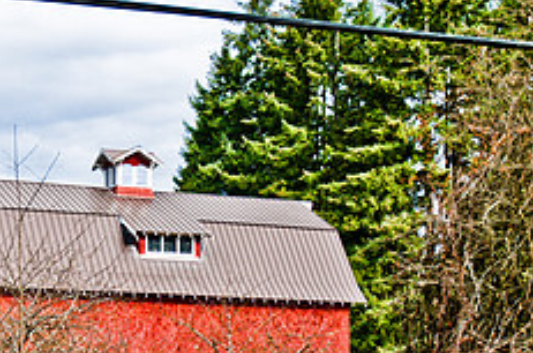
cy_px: 260
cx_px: 129
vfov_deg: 12.4
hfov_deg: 18.6
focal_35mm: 109
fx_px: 1614
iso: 200
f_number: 4.5
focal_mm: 29
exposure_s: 1/640
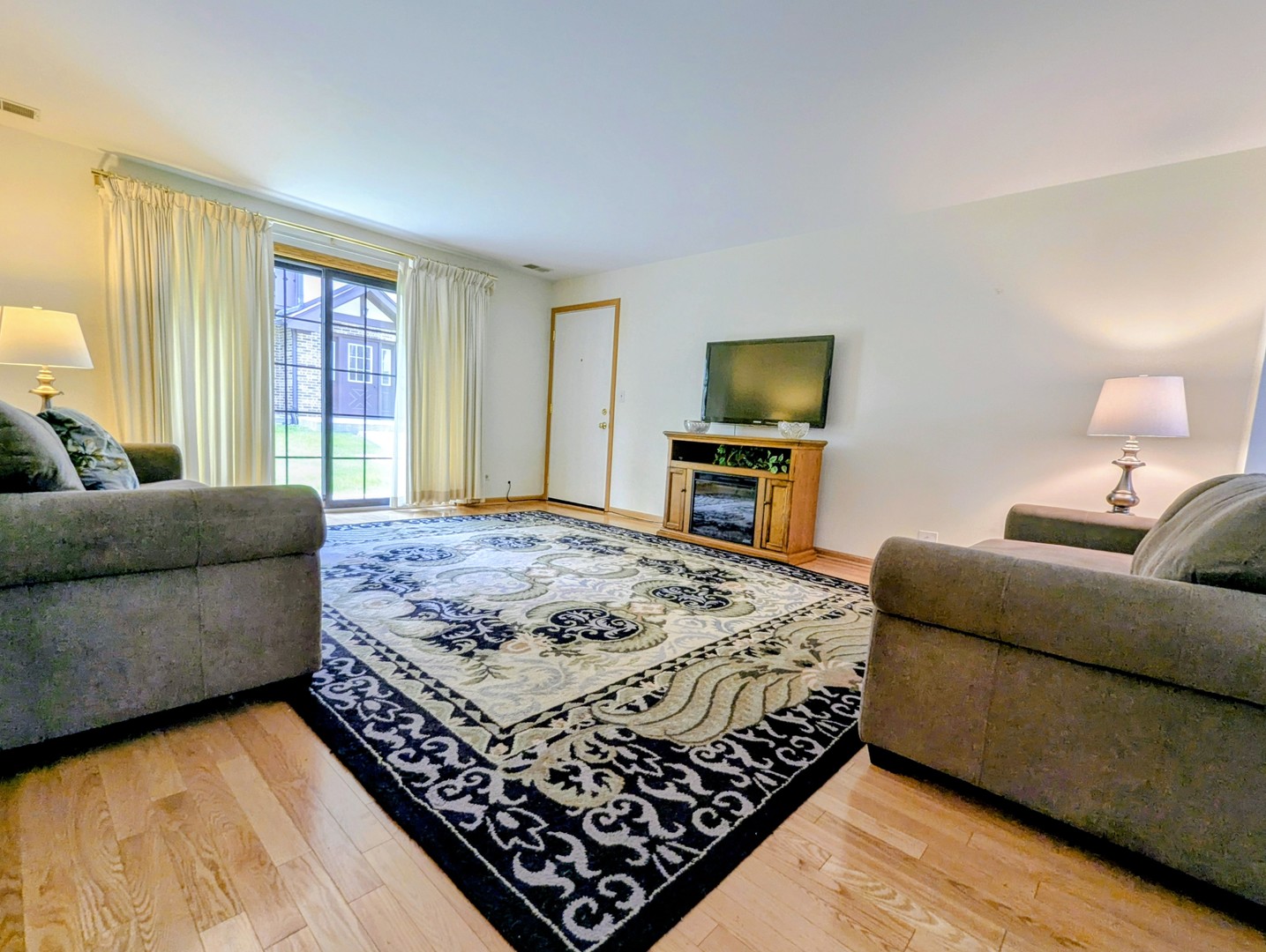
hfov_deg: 106.1
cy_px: 476
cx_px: 633
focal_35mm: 13
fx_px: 476
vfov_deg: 90.0
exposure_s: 1/40
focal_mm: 1.95
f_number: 2.2
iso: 59
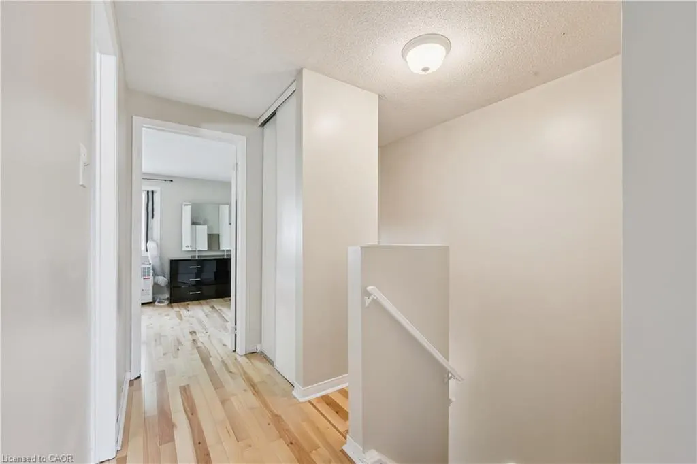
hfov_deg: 104.3
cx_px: 348
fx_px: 271
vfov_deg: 81.2
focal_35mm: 14
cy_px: 232
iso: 200
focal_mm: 14
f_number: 11
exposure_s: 1/3.33
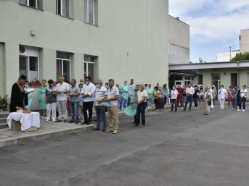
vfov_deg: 38.6
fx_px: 266
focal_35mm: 37
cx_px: 140
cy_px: 95
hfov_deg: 50.0
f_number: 13
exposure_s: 1/640
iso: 640
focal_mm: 22
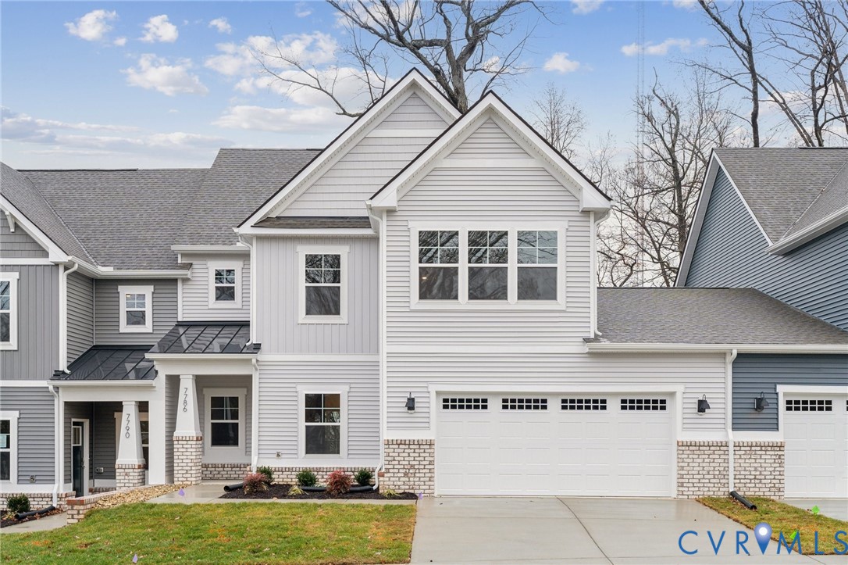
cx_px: 424
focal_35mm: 35
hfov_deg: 54.5
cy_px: 282
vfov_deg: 37.8
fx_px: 824
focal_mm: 35
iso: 500
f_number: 8
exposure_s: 1/125
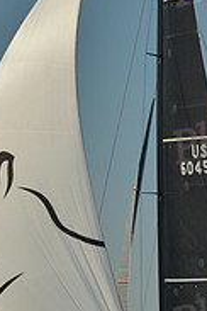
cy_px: 233
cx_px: 86
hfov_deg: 3.7
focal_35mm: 367
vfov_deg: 5.6
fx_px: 3165
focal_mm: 116
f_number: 7.1
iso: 200
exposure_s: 1/800
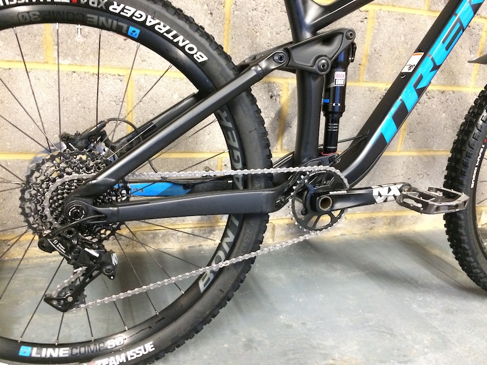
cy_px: 182
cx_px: 244
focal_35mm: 29
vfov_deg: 48.2
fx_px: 408
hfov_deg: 61.7
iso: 400
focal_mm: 4.15
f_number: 2.2
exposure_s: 1/17
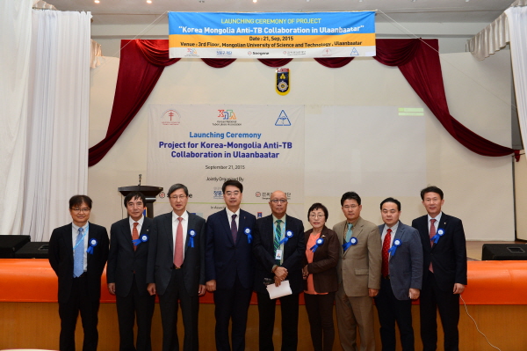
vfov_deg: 41.0
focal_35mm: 32
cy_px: 176
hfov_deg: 58.8
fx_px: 468
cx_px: 264
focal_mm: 32
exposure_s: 1/100
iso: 1250
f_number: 4.5
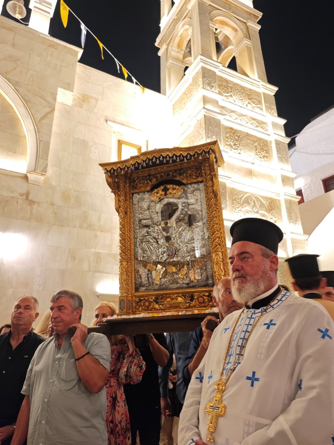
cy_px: 205
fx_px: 322
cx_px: 163
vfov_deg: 69.3
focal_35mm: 25
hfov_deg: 54.9
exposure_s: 1/25
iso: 800
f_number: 1.63
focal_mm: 8.72
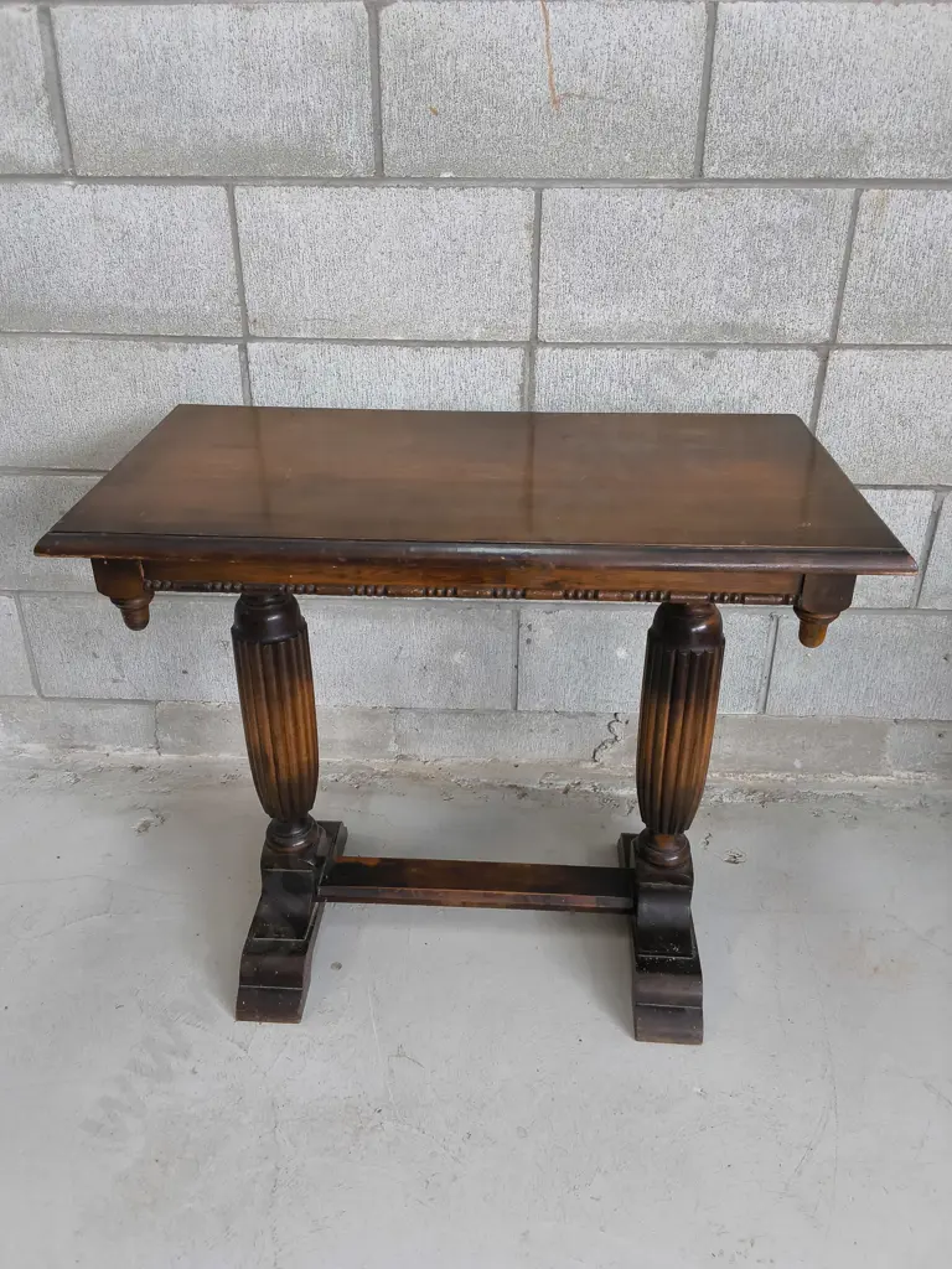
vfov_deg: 65.3
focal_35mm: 27
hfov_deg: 51.4
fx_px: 990
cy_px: 634
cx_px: 476
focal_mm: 2.87
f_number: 2
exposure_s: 1/100
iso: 125
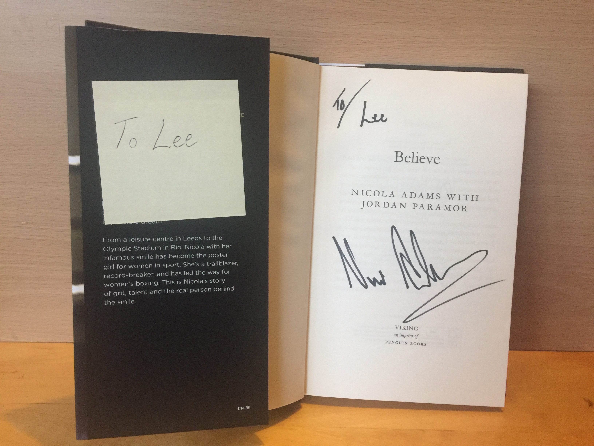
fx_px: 498
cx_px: 297
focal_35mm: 29
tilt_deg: -15.9
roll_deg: -1.6
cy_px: 223
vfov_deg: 48.2
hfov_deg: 61.7
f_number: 2.2
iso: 125
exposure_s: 1/10
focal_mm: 4.15
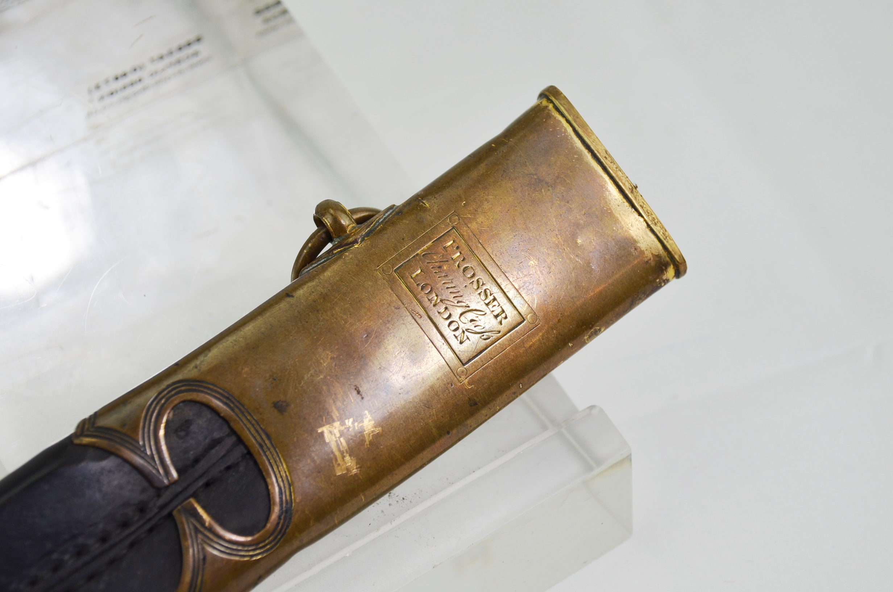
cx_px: 446
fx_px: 2302
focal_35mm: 93
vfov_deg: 14.6
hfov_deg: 22.0
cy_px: 296
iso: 400
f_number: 5
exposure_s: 1/400
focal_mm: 62
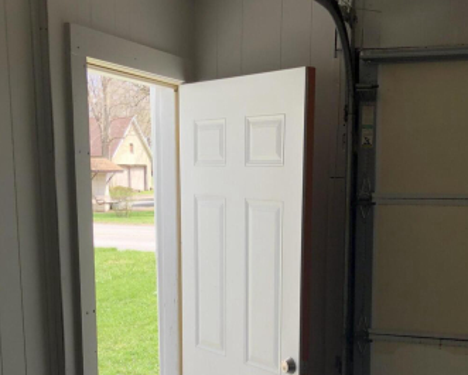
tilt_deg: -9.4
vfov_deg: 26.8
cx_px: 253
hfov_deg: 34.1
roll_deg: -1.6
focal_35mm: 55
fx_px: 762
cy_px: 325
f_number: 1.8
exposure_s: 1/271
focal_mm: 3.99
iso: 20
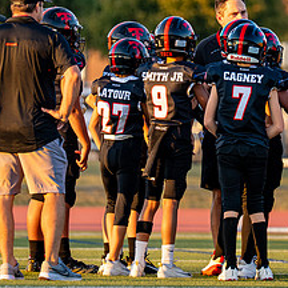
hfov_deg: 2.9
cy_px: 70
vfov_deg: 2.9
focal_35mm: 604
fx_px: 5685
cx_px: 287
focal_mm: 180
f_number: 2.8
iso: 160
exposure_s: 1/640
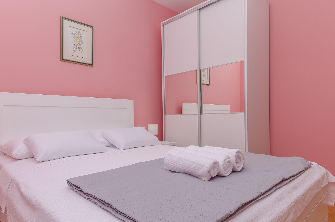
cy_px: 121
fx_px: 204
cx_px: 137
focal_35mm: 22
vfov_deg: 56.9
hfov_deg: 78.0
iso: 100
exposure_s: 1/160
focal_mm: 10
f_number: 9
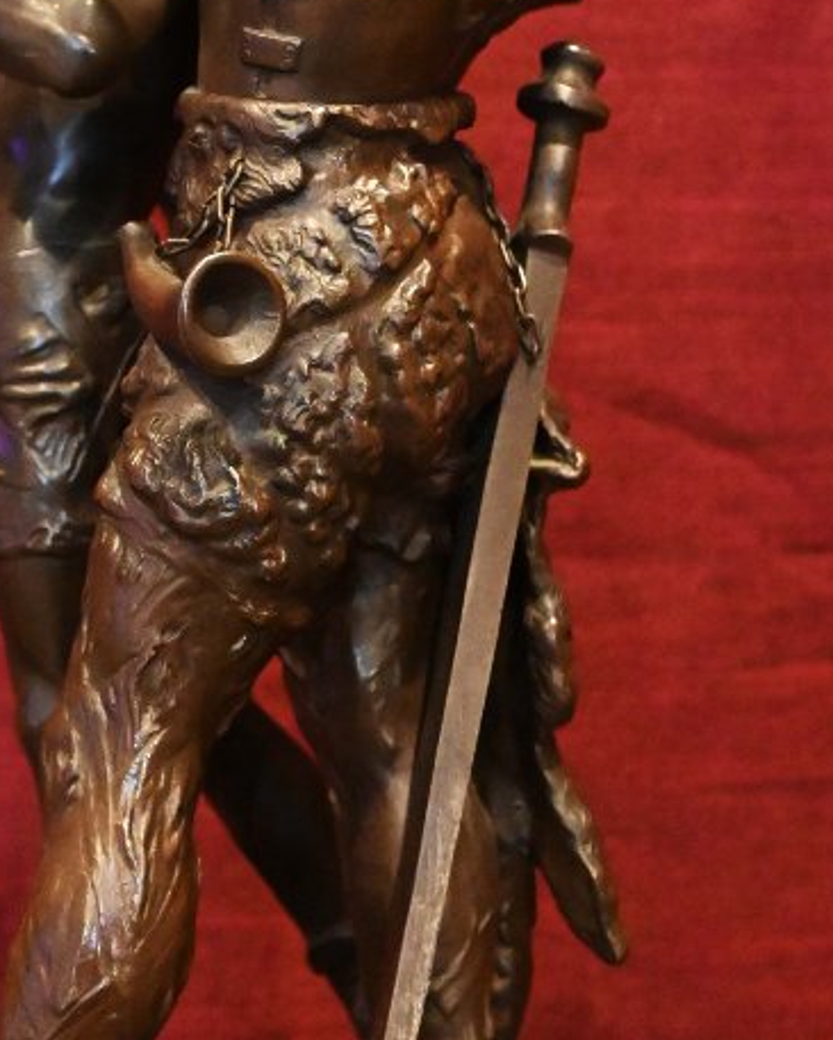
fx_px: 3129
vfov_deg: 18.8
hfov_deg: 15.1
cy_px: 385
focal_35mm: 102
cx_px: 262
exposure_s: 1/60
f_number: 4.5
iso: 10000
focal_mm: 27.5
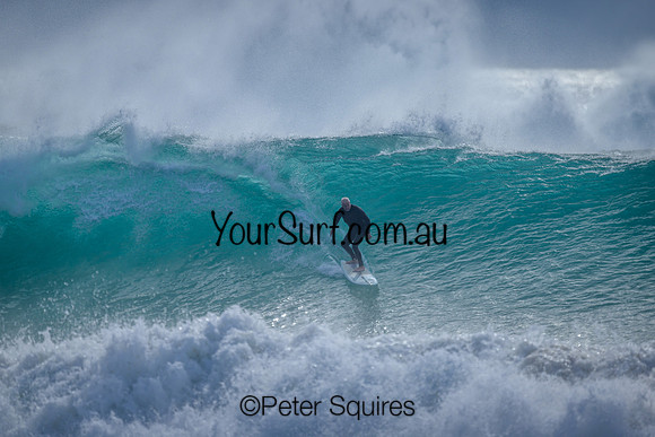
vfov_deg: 1.7
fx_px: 14558
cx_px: 328
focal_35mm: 800
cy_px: 218
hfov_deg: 2.6
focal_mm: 800
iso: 180
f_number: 6.3
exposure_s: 1/2000
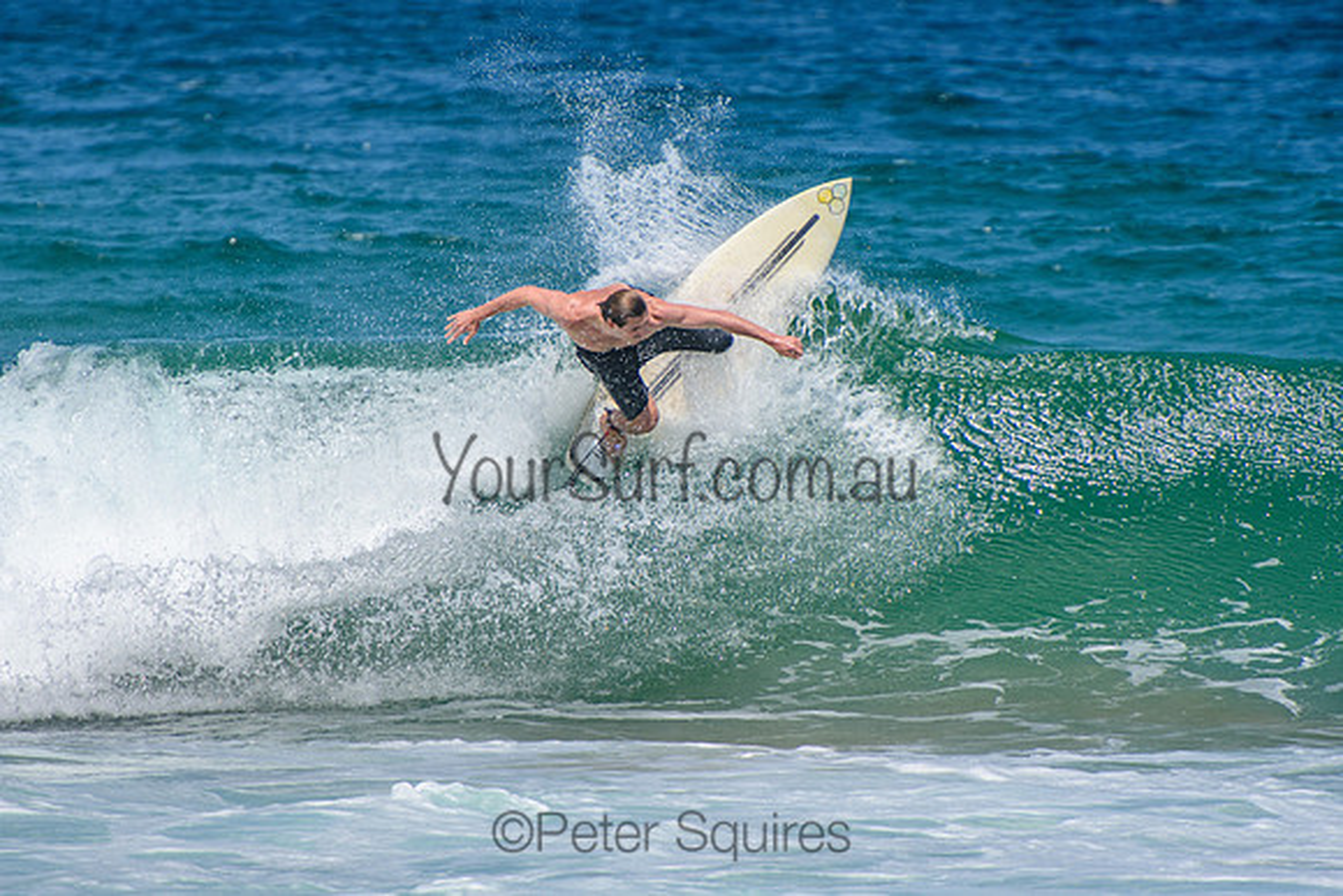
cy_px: 448
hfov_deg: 3.4
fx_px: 22388
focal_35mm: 600
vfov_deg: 2.3
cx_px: 672
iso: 250
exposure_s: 1/2000
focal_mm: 400
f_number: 5.6
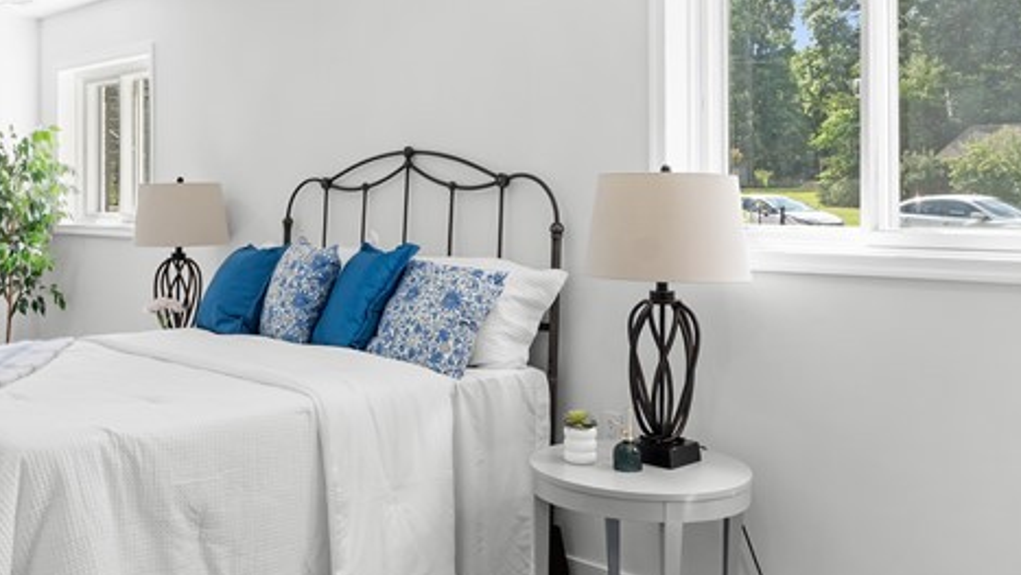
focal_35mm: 39
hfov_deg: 50.7
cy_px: 157
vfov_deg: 30.1
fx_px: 1056
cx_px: 345
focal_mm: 16
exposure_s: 1/20
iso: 200
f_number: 8
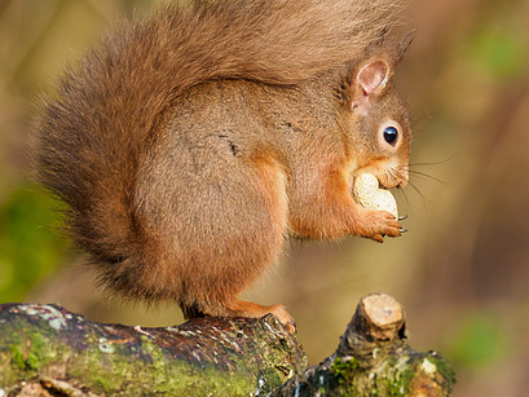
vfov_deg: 1.3
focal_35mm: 1179
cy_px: 246
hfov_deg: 1.7
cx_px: 360
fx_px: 18023
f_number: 4
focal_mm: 300
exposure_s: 1/640
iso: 500
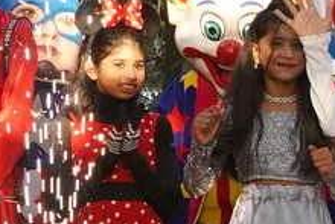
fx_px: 2635
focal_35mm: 283
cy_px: 131
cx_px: 659
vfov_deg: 4.9
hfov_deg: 7.0
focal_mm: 35
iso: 640
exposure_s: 1/250
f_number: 5.6
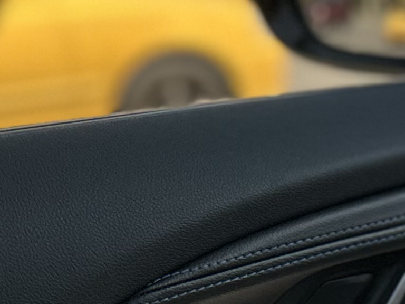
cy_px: 241
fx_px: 1474
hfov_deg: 13.0
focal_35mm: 126
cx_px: 878
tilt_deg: -15.0
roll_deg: +2.0
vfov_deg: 11.7
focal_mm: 6.86
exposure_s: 1/119
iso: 250
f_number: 1.78
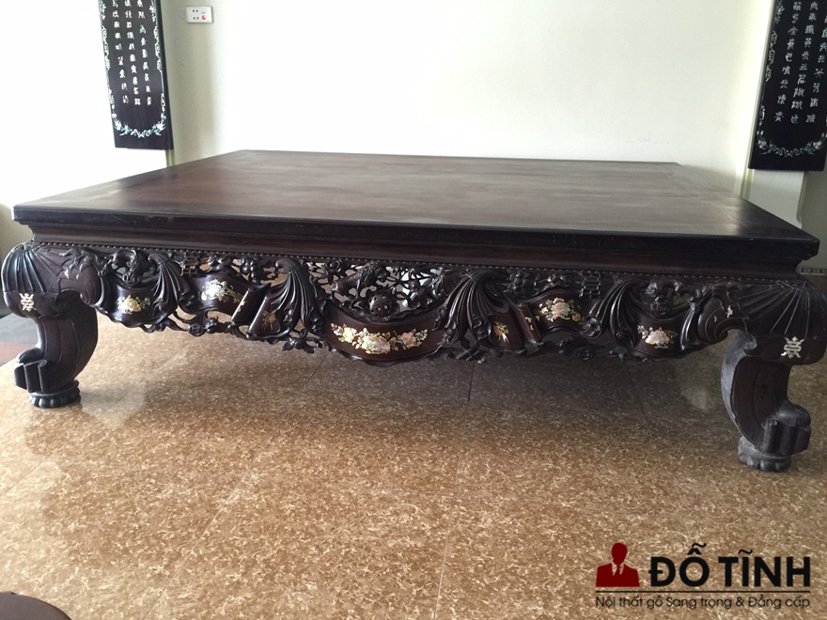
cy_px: 310
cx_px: 414
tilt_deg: -19.1
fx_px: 693
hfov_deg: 61.7
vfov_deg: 48.2
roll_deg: -3.0
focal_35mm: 29
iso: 125
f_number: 2.2
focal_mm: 4.15
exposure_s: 1/8
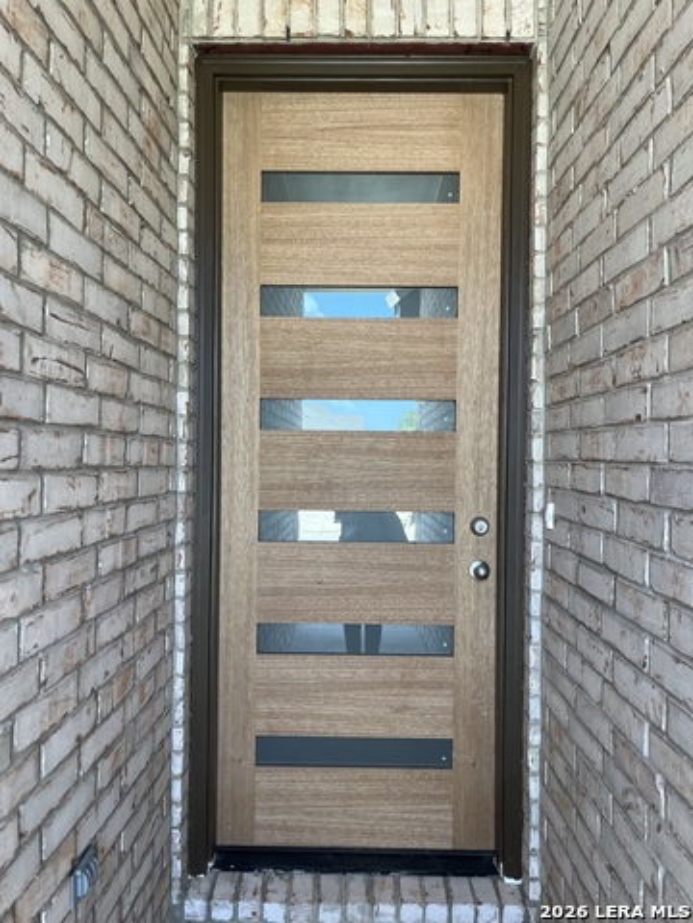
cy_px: 462
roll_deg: -0.2
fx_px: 694
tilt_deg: +0.5
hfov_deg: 53.1
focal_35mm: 26
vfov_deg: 67.3
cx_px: 346
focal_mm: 5.1
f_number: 1.6
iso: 50
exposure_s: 1/120
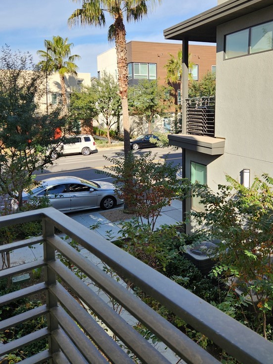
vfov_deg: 56.4
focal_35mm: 32
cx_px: 158
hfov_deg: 44.0
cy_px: 145
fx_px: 336
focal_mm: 5.4
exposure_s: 1/1055
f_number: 1.8
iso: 20
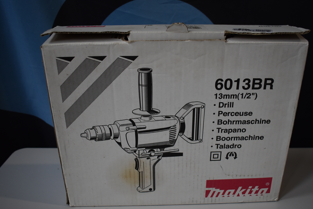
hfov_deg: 48.4
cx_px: 170
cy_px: 121
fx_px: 348
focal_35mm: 40
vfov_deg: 33.4
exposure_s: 1/250
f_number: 3.8
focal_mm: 22
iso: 640
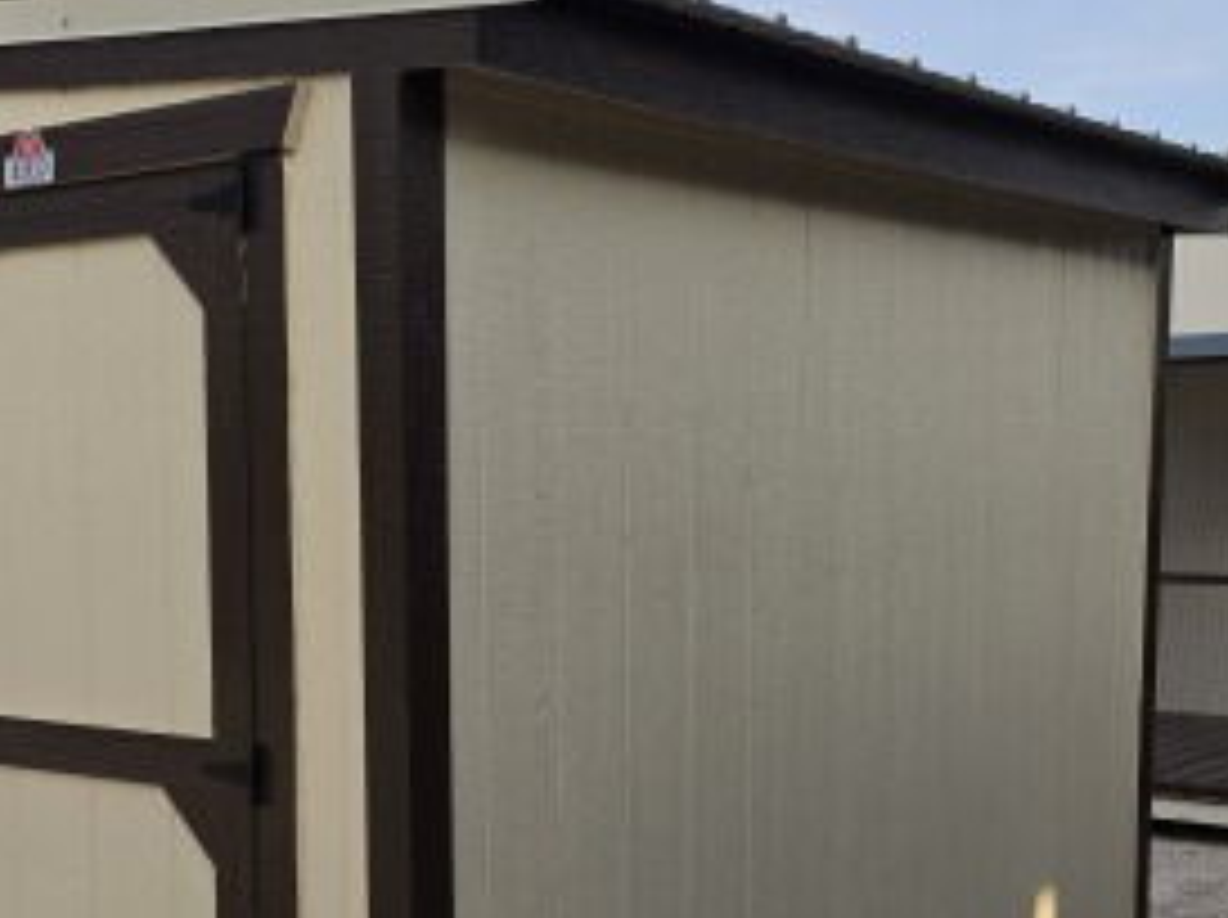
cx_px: 463
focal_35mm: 54
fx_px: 1913
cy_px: 716
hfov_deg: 35.4
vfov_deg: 26.5
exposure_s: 1/3569
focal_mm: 6.5
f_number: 1.4
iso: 64
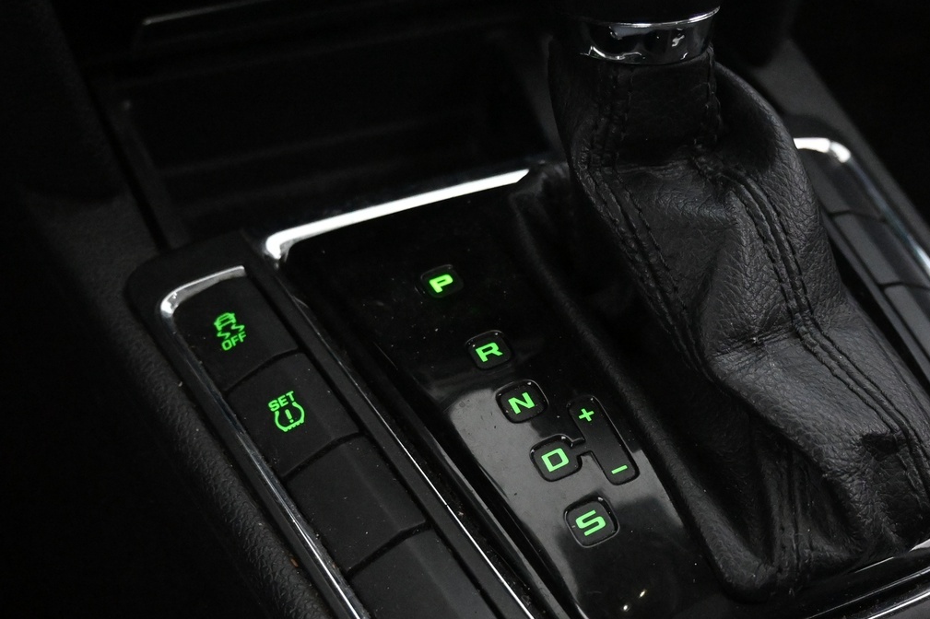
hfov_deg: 37.4
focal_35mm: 53
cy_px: 387
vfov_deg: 25.4
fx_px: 1369
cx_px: 540
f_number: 4
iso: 8000
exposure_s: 1/40
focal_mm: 22
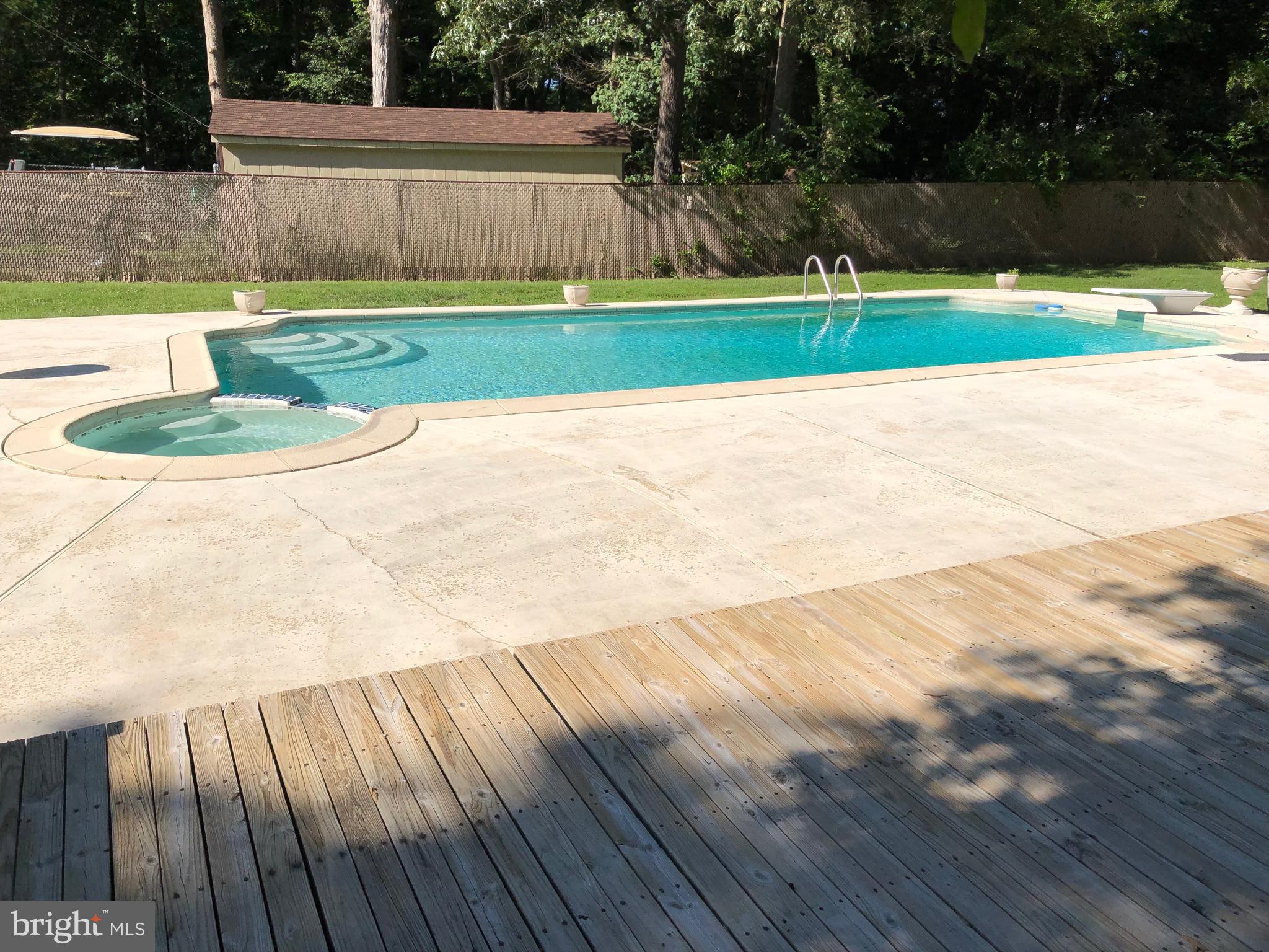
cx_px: 634
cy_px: 476
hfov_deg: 63.4
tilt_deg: -18.0
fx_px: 1026
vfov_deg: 49.7
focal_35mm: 28
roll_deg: -1.1
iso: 20
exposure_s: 1/3205
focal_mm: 4
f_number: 1.8
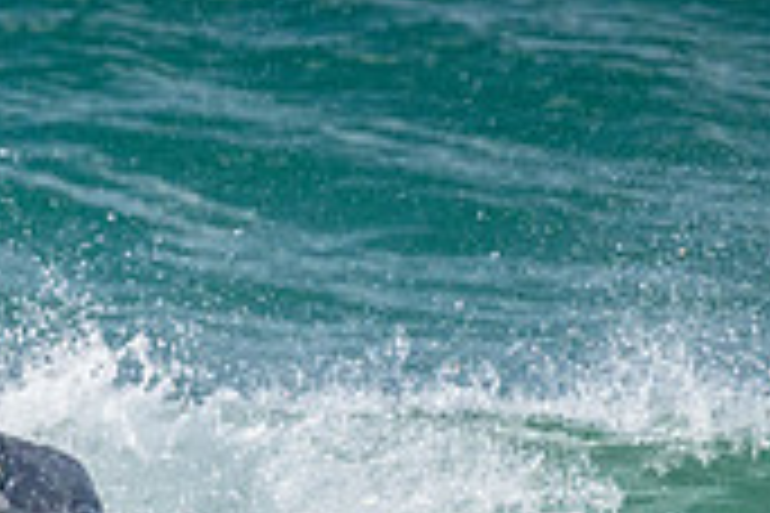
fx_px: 58130
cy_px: 578
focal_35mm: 2718
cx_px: -32
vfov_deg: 0.5
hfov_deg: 0.8
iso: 2200
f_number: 11
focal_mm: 800
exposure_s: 1/1250
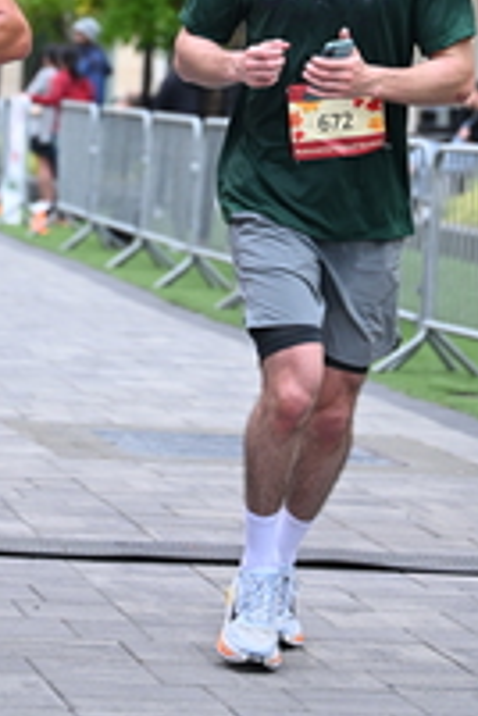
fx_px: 3864
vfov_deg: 10.5
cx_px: 194
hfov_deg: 7.1
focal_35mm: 194
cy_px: -57
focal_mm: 71
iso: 1000
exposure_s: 1/1600
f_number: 2.8
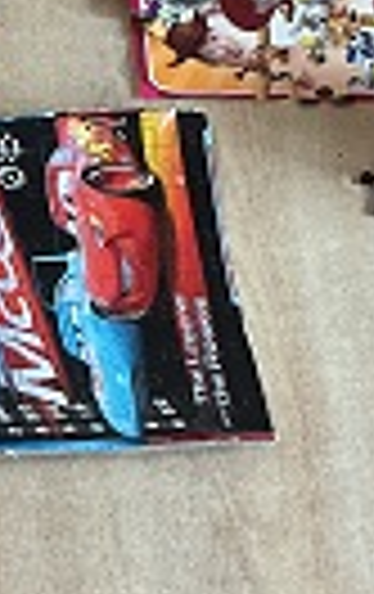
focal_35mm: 116
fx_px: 1884
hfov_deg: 10.9
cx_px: -214
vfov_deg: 17.9
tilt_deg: -62.4
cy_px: 315
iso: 100
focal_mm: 3
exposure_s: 1/60
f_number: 1.8
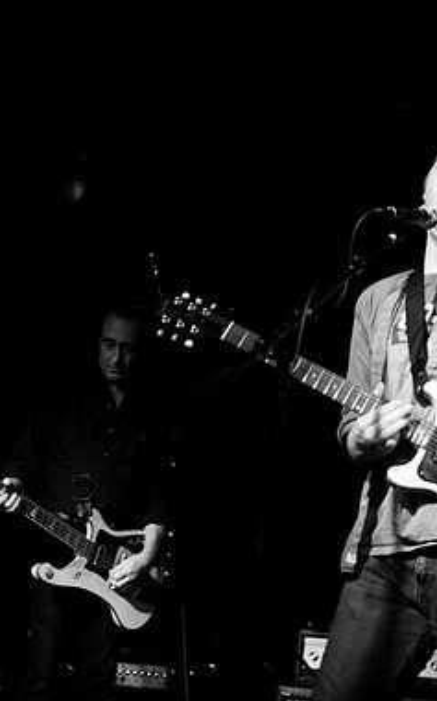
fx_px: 1336
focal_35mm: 70
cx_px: 489
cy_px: 353
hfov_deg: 17.9
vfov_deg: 29.4
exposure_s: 1/160
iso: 1000
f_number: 1.8
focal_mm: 30
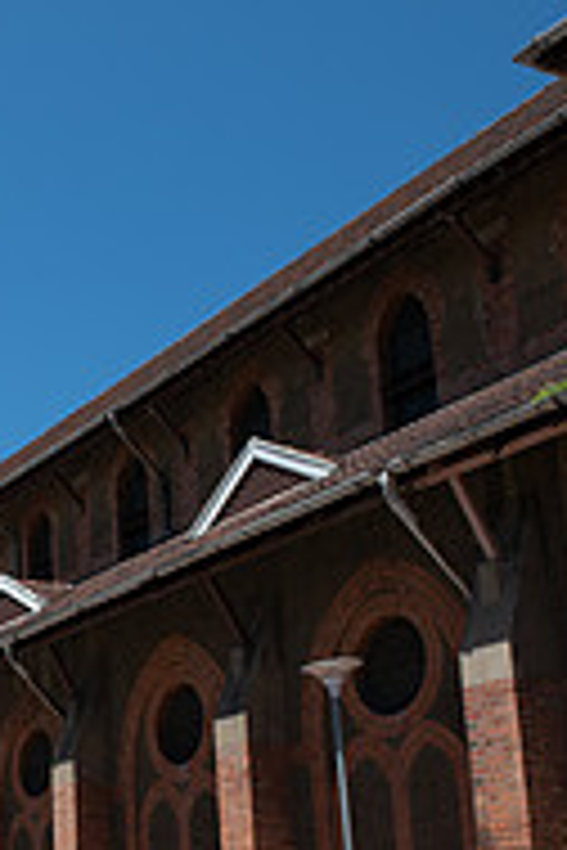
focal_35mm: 57
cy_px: 612
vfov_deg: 34.5
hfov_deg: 22.3
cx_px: -72
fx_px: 1347
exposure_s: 1/160
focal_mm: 24
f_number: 9
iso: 64
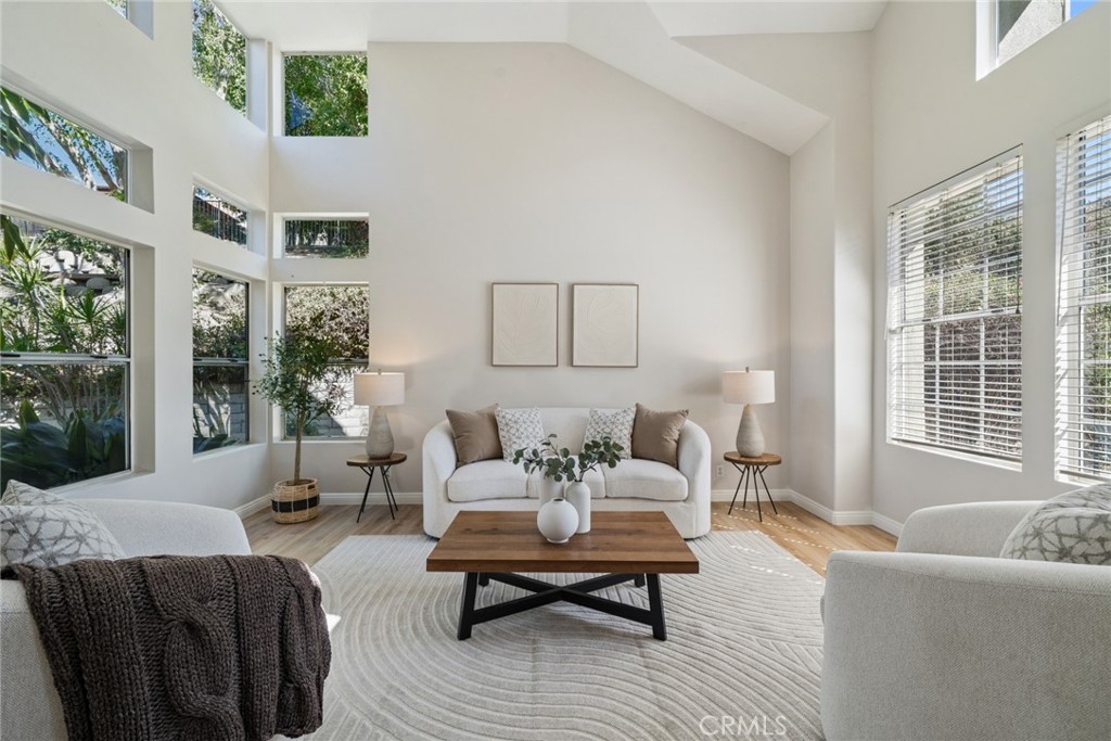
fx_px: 463
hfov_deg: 100.4
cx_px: 556
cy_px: 370
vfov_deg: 77.3
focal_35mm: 15
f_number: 8
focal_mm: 15
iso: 800
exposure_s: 1/160
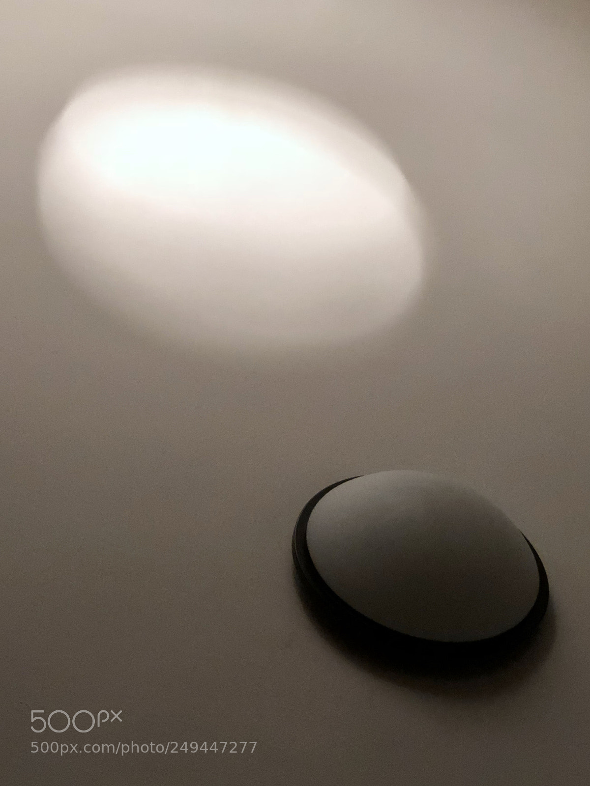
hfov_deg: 28.0
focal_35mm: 52
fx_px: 1182
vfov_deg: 36.8
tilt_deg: +37.0
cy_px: 393
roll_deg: -12.2
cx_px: 295
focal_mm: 6
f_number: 2.4
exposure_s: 1/8
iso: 200
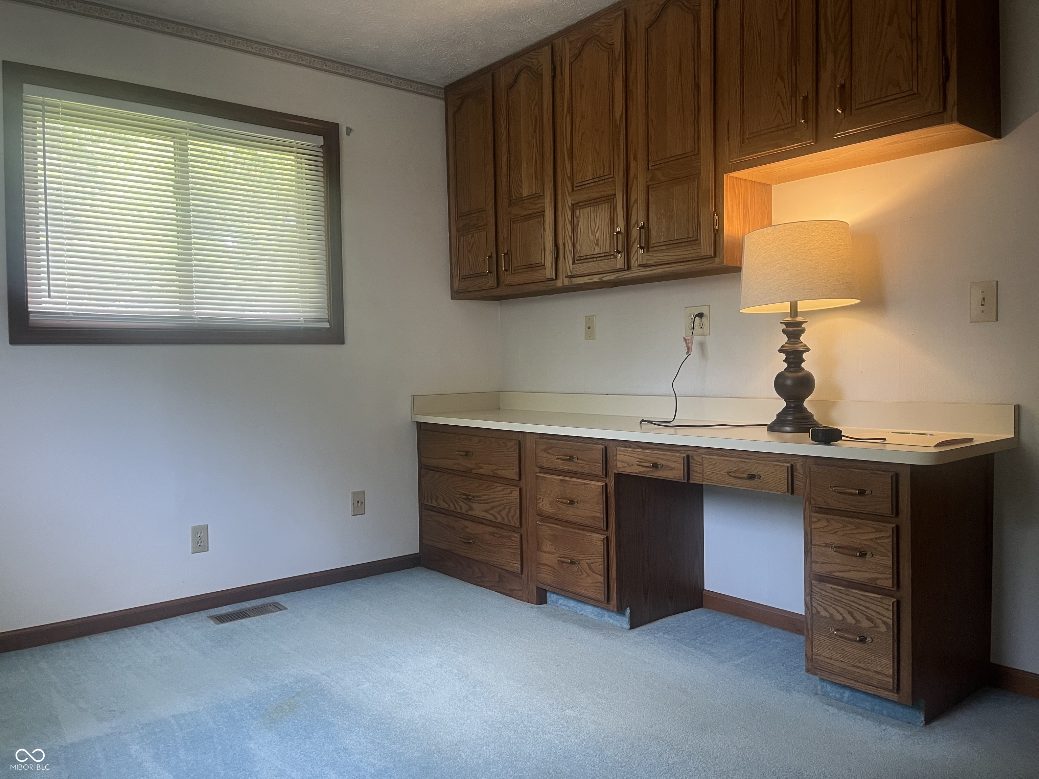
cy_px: 390
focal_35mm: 26
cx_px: 520
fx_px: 780
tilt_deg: -2.0
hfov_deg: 67.3
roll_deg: +0.2
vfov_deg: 53.1
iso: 125
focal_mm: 5.1
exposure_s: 1/89
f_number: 1.6
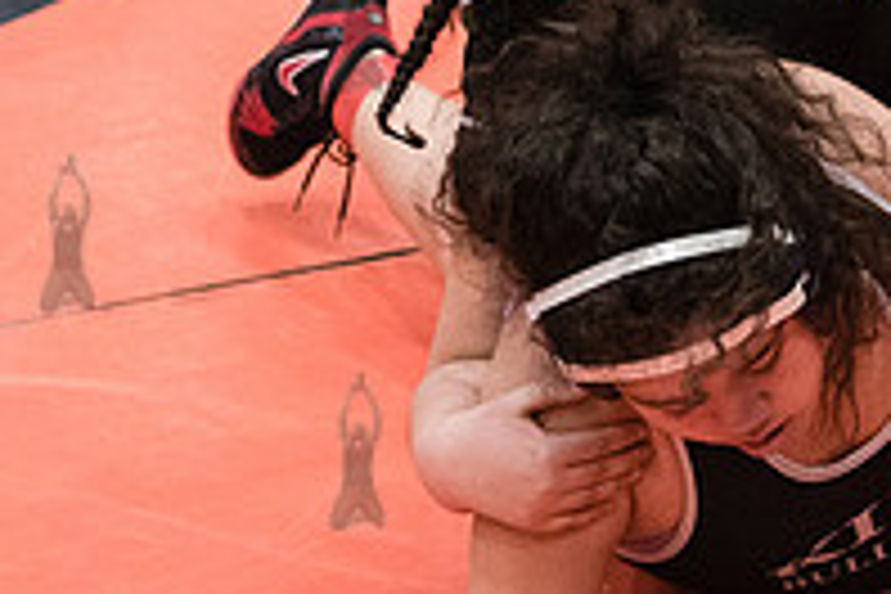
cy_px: 373
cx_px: 734
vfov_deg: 7.0
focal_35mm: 197
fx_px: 4875
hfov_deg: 10.4
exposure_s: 1/500
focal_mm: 58
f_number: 3.2
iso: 8000
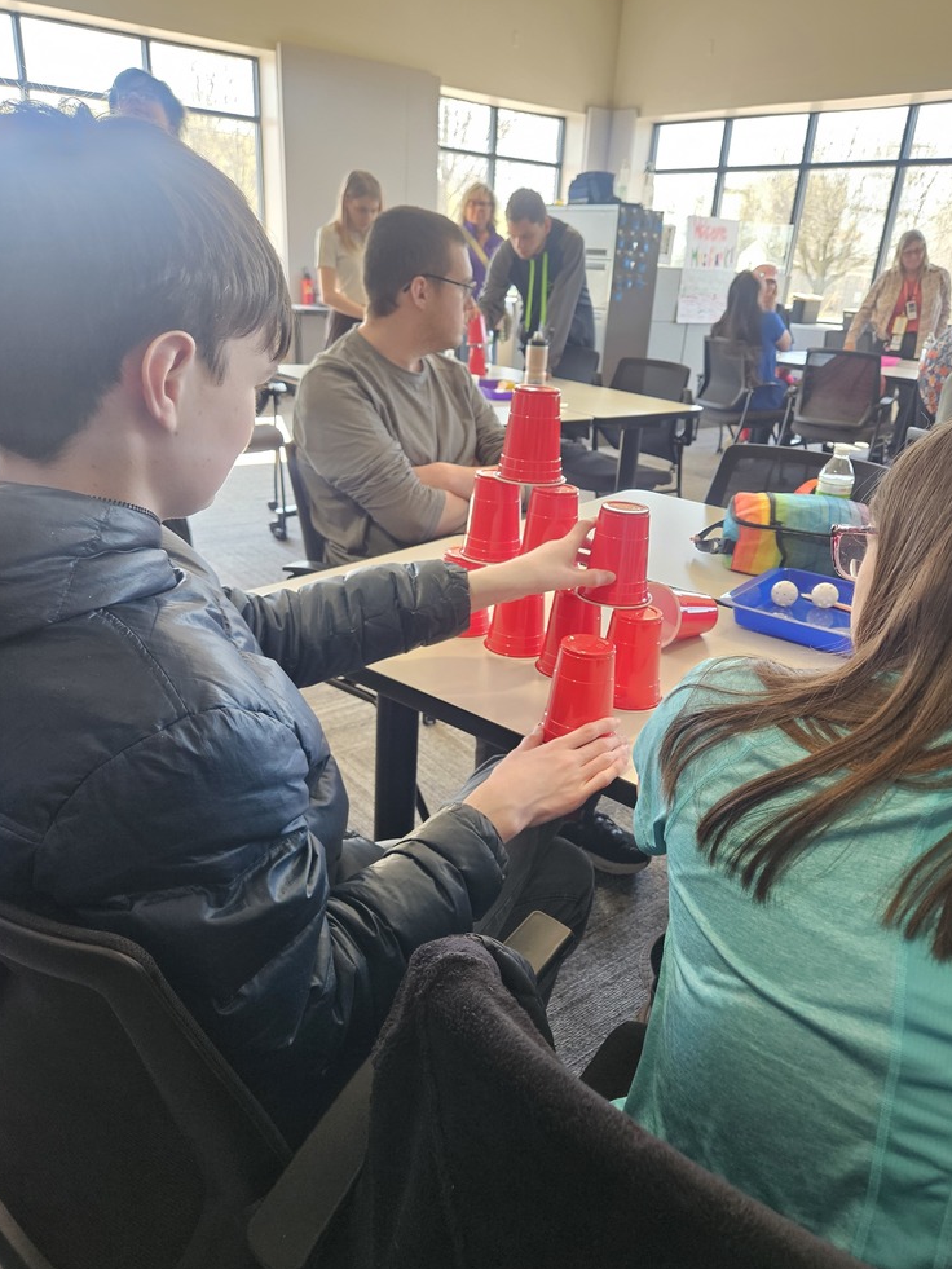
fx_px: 880
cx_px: 482
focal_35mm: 24
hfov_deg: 56.8
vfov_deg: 71.6
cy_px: 656
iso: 250
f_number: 1.8
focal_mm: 5.4
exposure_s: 1/120
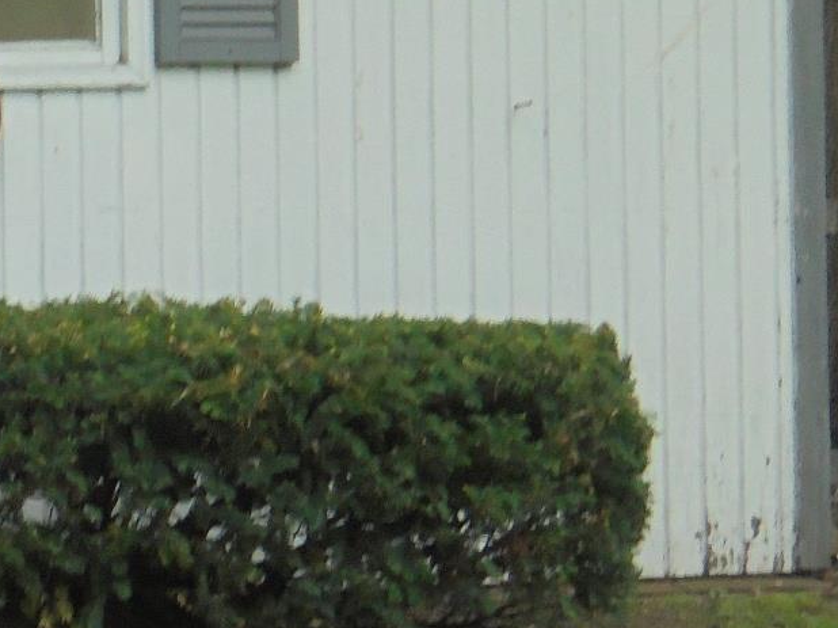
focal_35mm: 449
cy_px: -61
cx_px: -572
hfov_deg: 4.4
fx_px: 10865
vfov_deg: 3.3
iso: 100
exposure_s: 1/125
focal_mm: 19.2
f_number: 5.1
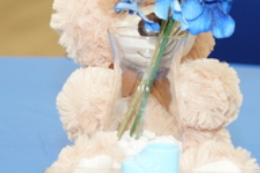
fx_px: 1943
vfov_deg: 5.1
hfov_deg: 7.7
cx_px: 146
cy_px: 47
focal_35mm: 269
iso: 1250
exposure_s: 1/125
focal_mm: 86
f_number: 4
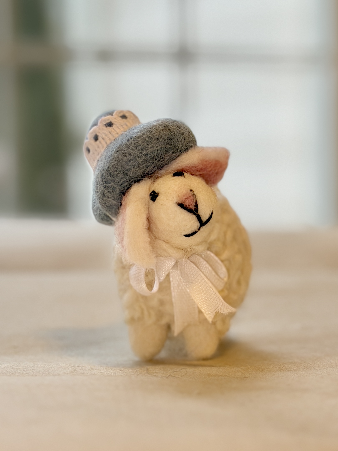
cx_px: 169
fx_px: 625
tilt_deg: -3.0
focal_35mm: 48
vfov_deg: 39.7
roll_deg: +0.9
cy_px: 226
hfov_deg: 30.3
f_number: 1.78
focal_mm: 6.76
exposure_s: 1/192
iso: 125
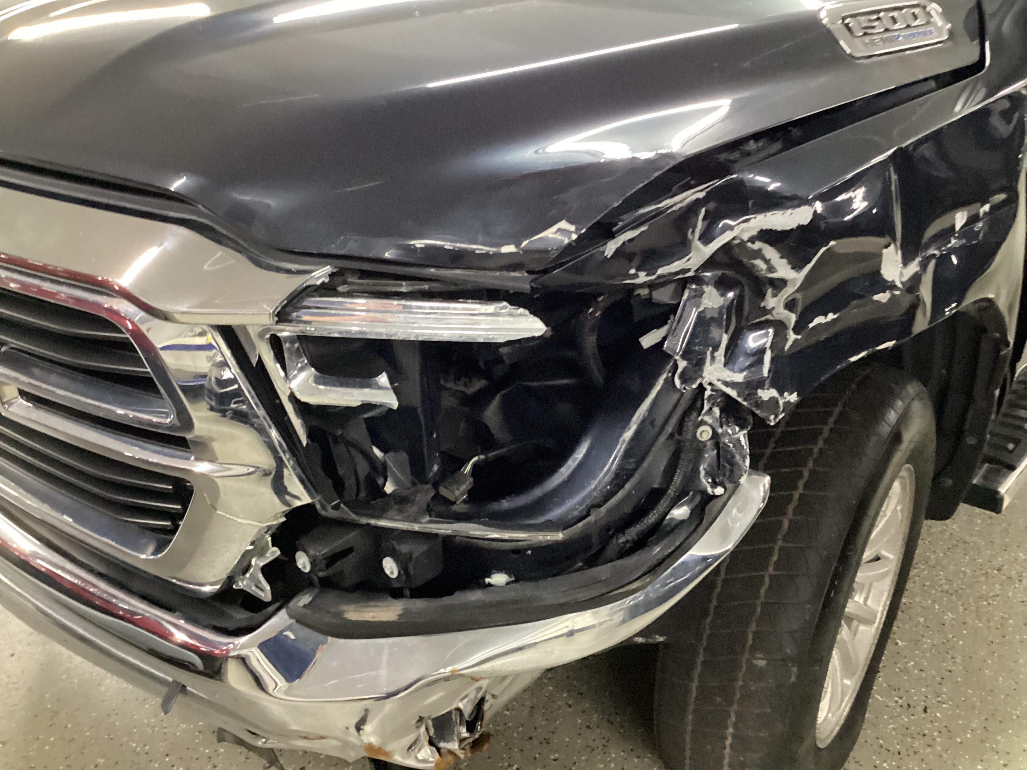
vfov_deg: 45.4
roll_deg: +1.4
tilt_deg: -26.5
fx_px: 920
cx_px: 514
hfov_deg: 58.4
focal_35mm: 31
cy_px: 385
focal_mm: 3.3
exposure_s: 1/30
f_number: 2.4
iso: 640
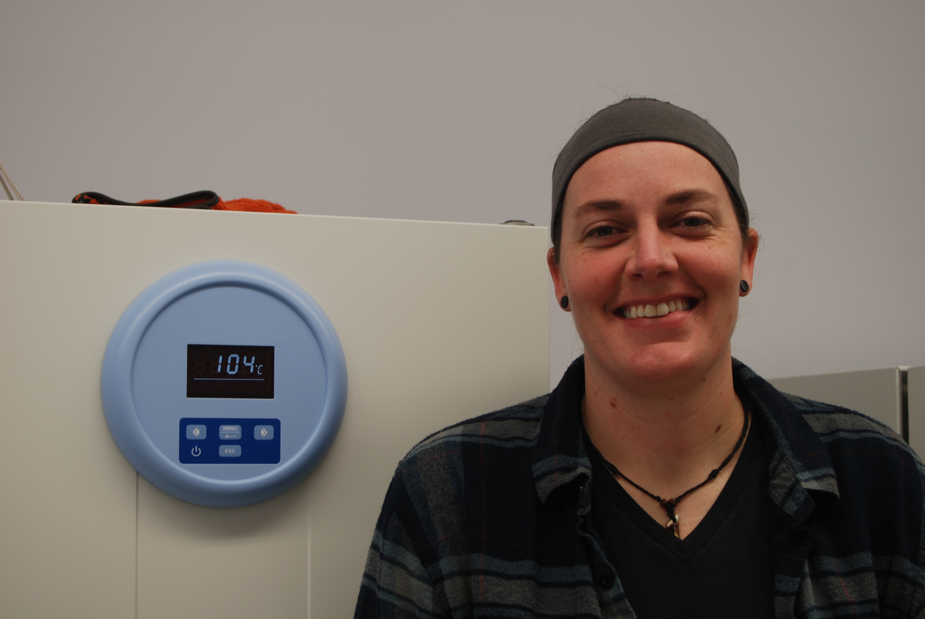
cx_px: 462
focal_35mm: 60
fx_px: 1544
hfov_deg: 33.4
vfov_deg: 22.7
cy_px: 310
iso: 100
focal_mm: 40
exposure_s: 1/25
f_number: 4
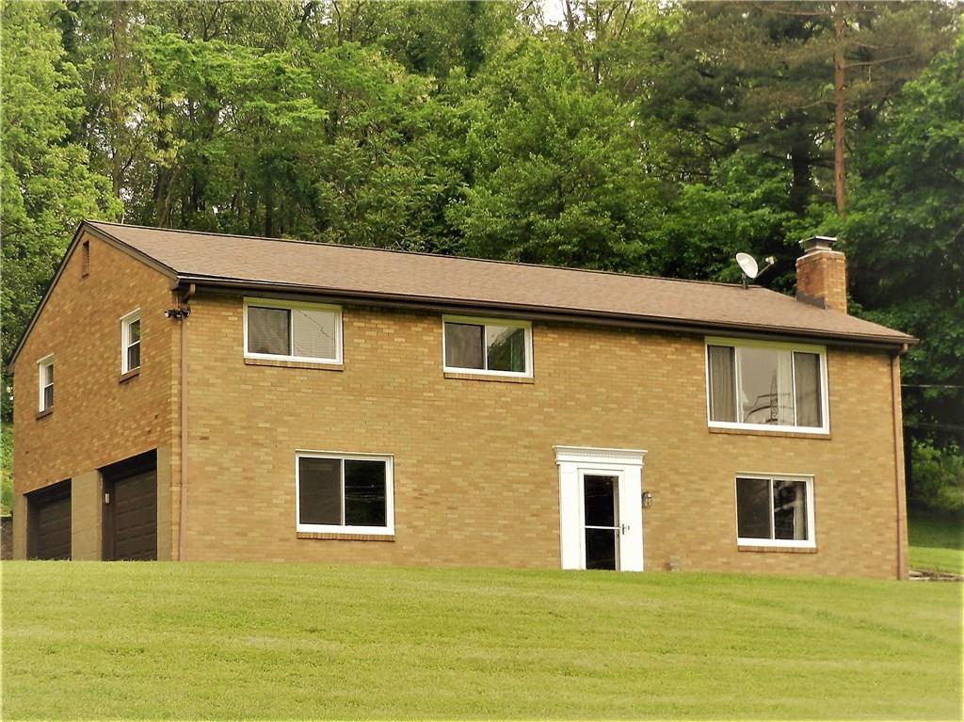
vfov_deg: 27.5
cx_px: 482
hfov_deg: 36.2
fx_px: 1475
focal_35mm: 53
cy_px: 361
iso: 160
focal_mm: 9.4
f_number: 4.4
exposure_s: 1/400
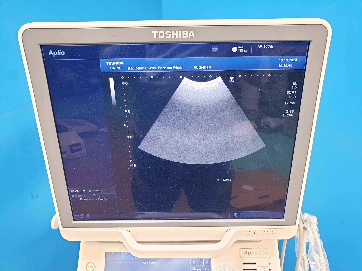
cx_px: 181
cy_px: 136
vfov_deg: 53.1
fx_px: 272
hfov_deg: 67.3
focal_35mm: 26
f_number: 2.4
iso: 250
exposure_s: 1/33
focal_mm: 4.3
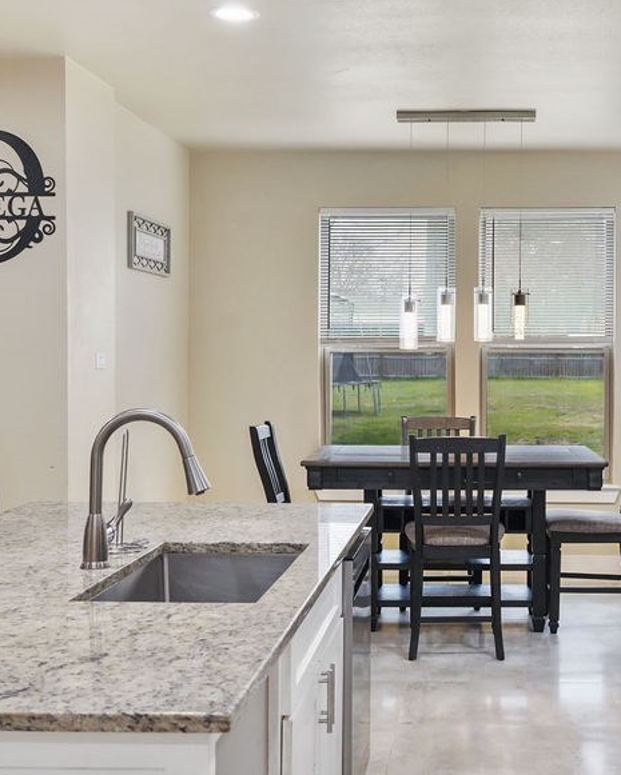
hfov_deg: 30.8
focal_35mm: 48
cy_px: 430
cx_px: 453
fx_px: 1110
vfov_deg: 38.5
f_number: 7.1
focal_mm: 29.2
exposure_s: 1/2.5
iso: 640
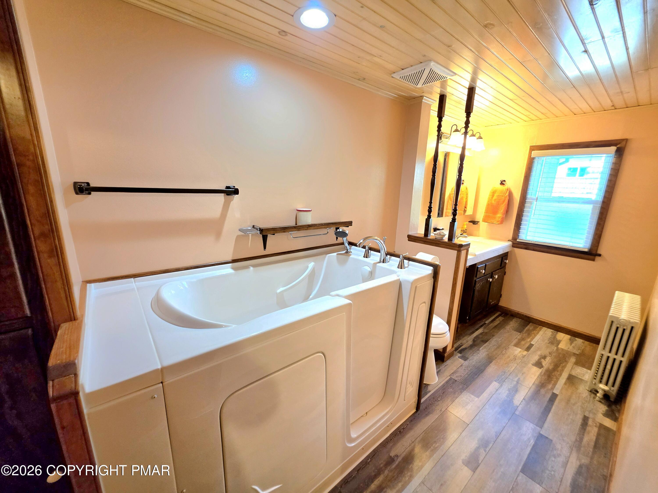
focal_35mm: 13
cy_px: 246
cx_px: 329
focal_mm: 2.2
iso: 100
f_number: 1.9
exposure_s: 1/120
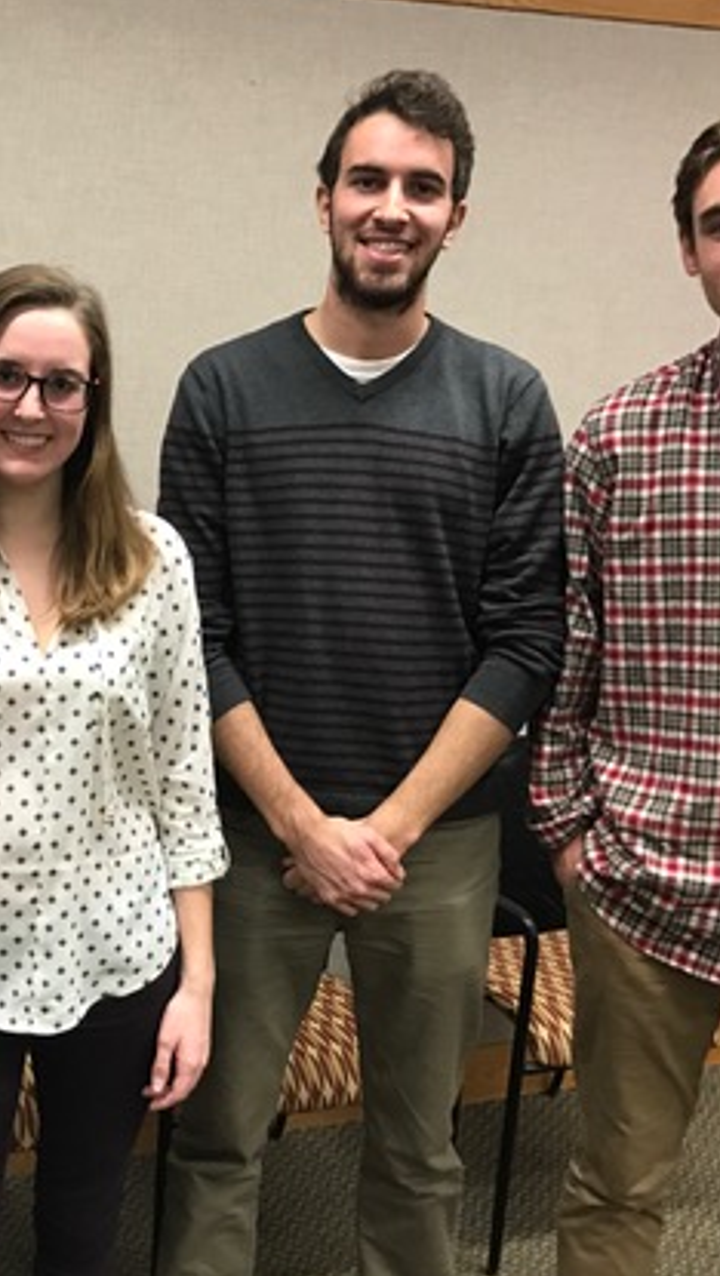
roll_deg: -2.2
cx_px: 95
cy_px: 670
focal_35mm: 47
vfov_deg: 43.7
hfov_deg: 24.8
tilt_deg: -12.7
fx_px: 1592
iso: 40
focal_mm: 3.99
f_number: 1.8
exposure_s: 1/15
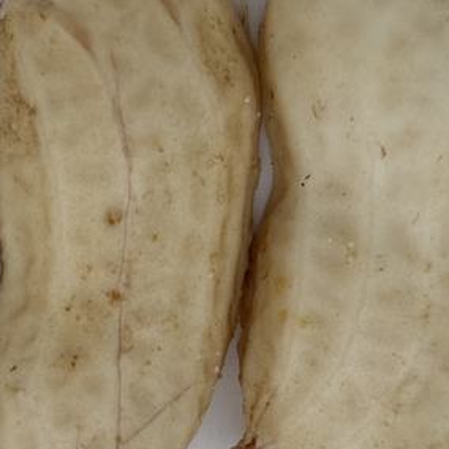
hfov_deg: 11.6
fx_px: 2216
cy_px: 424
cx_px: 156
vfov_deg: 11.5
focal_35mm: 151
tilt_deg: -83.6
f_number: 1.6
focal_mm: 5.96
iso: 40
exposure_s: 1/3788
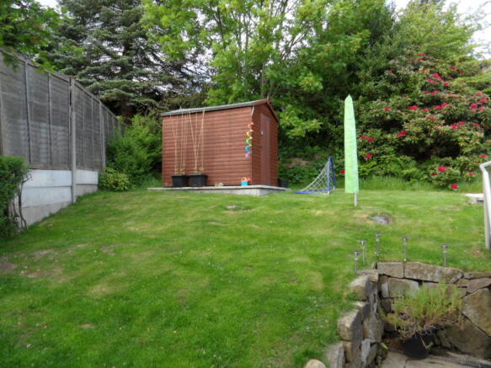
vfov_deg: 56.8
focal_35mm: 24
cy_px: 184
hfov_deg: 71.6
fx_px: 340
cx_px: 246
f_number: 3.2
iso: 80
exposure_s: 1/125
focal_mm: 3.9
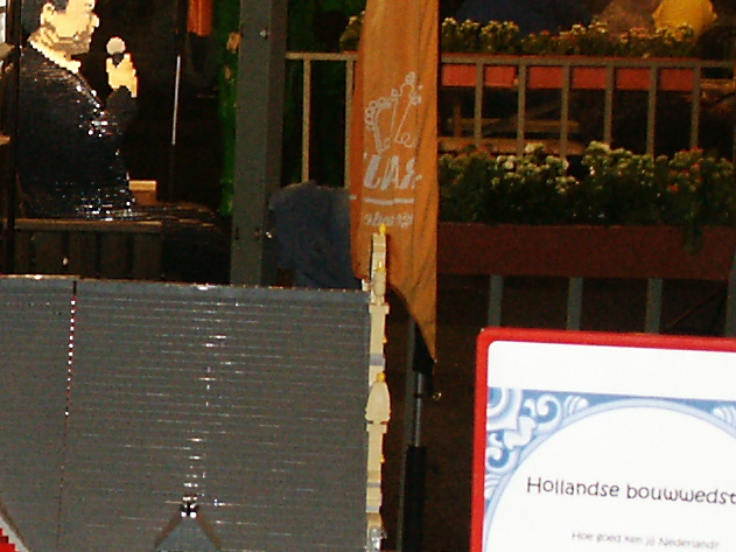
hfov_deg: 15.1
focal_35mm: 126
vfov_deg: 11.8
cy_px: 306
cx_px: -169
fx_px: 2678
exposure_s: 1/45
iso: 200
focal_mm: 7.2
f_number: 3
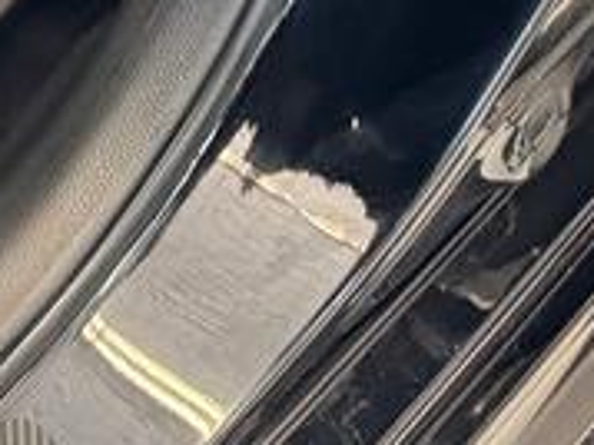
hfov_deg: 11.2
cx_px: -169
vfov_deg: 7.3
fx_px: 2949
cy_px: -1036
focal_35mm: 172
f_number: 1.78
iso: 400
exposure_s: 1/60
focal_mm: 6.76
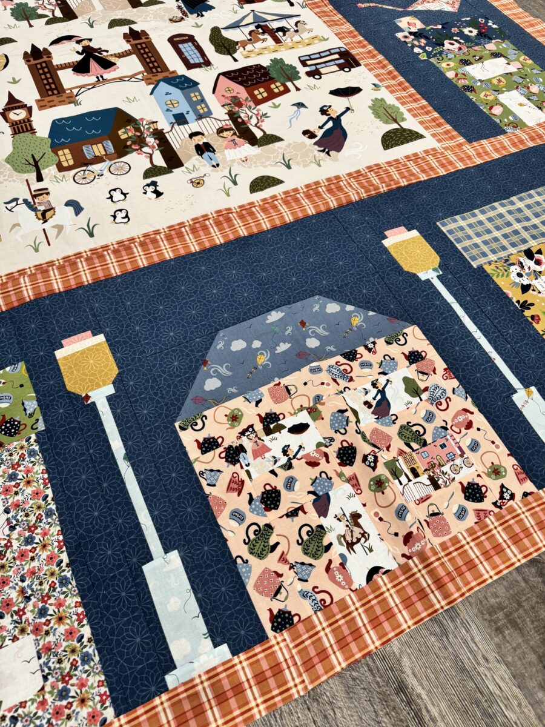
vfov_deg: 71.6
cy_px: 364
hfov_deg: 56.8
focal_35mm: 24
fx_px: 504
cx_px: 272
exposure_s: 1/60
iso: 160
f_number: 1.78
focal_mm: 6.76
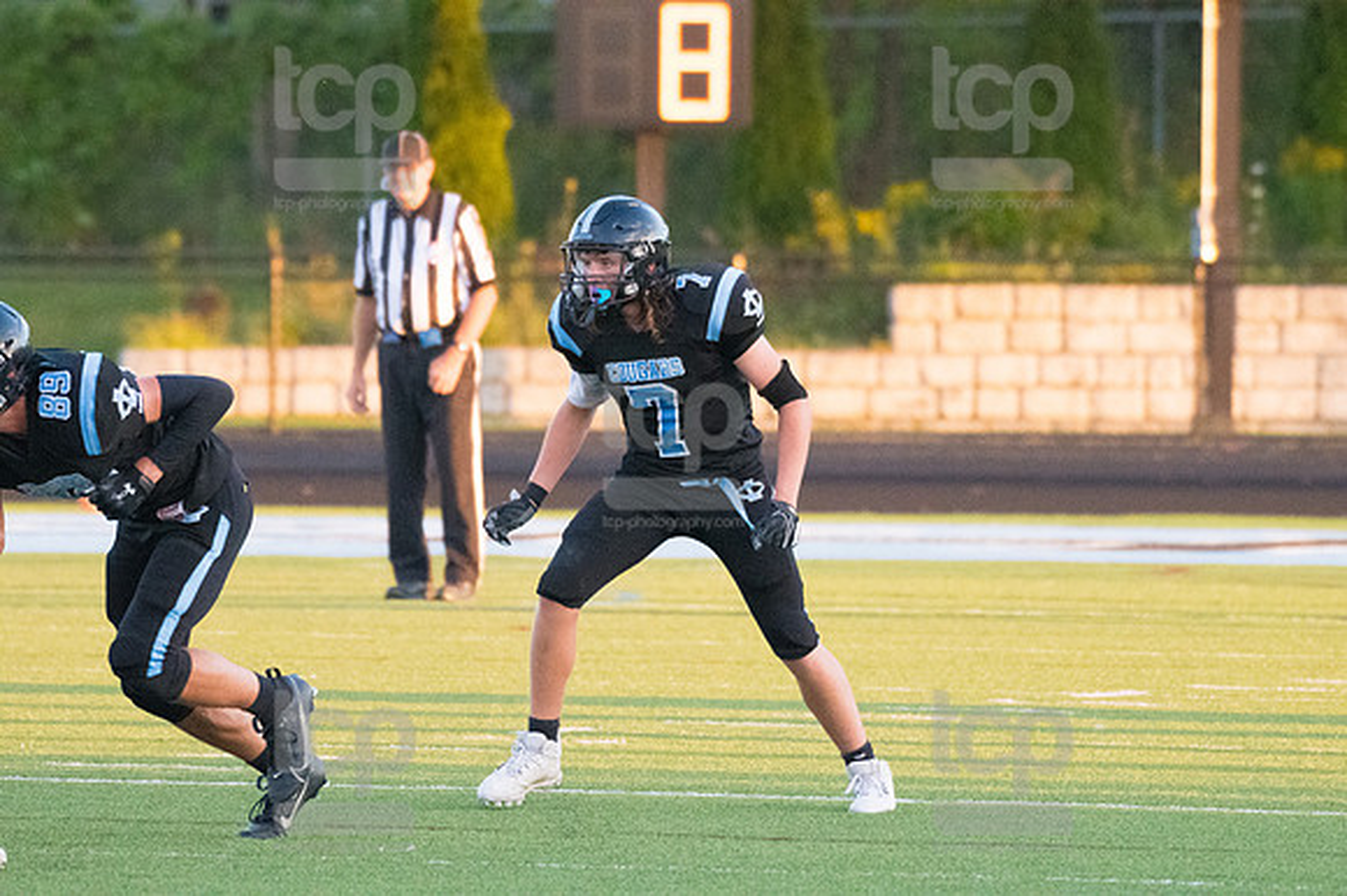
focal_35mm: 465
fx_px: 17388
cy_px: 448
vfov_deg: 3.0
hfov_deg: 4.4
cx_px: 674
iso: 5000
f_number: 5.6
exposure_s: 1/2000
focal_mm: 310
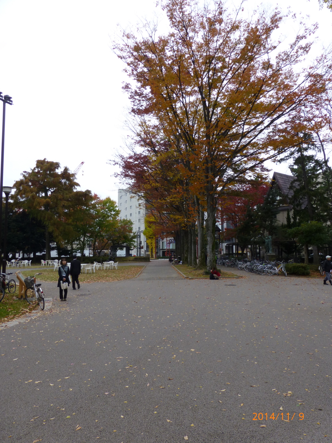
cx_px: 166
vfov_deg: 71.6
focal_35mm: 24
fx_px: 307
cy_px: 222
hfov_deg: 56.8
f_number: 4
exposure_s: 1/200
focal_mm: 4.3
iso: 100
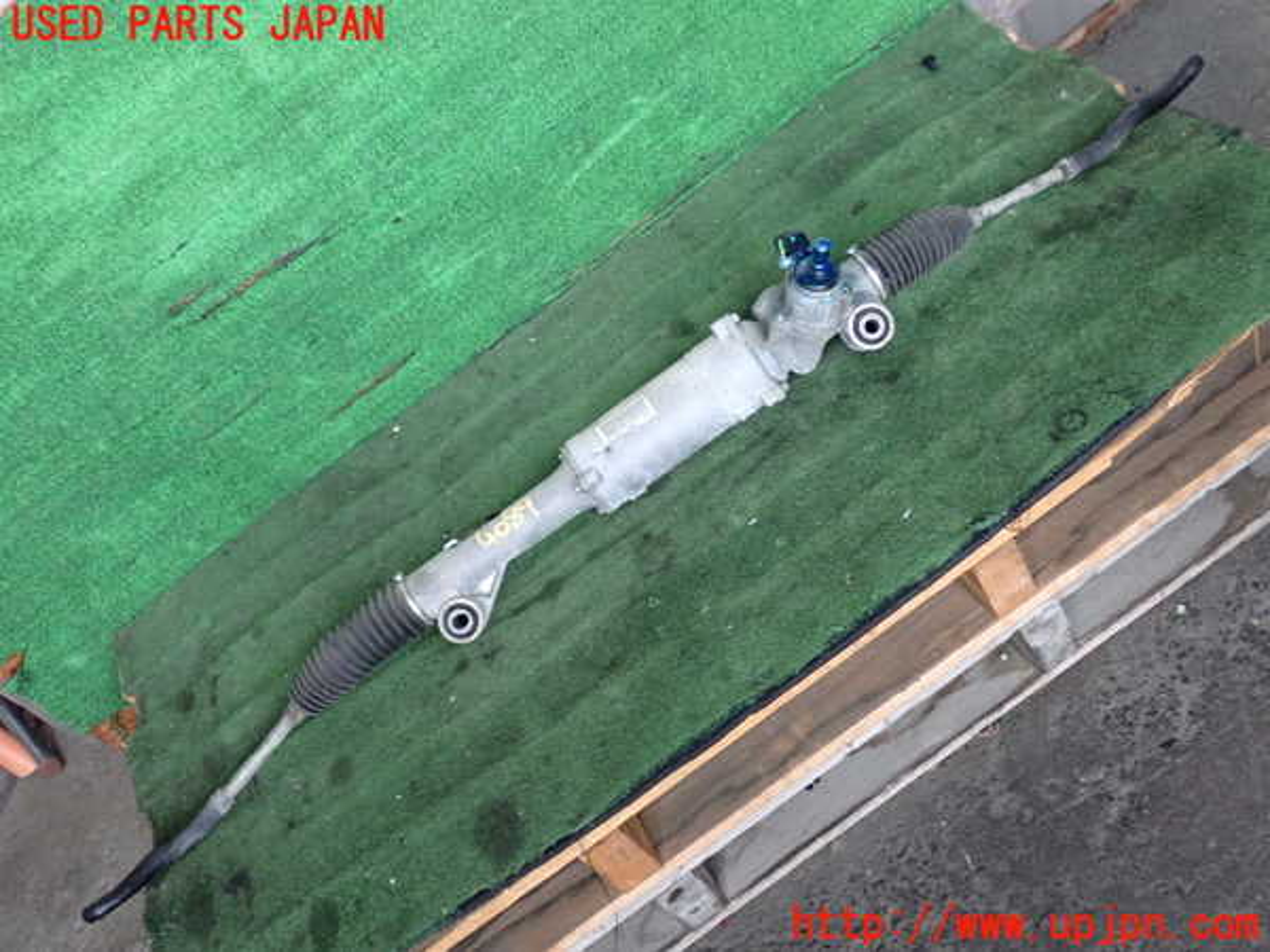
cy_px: 476
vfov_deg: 39.7
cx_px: 635
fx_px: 1321
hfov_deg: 51.4
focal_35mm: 36
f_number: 2.5
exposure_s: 1/125
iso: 1000
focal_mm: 6.37
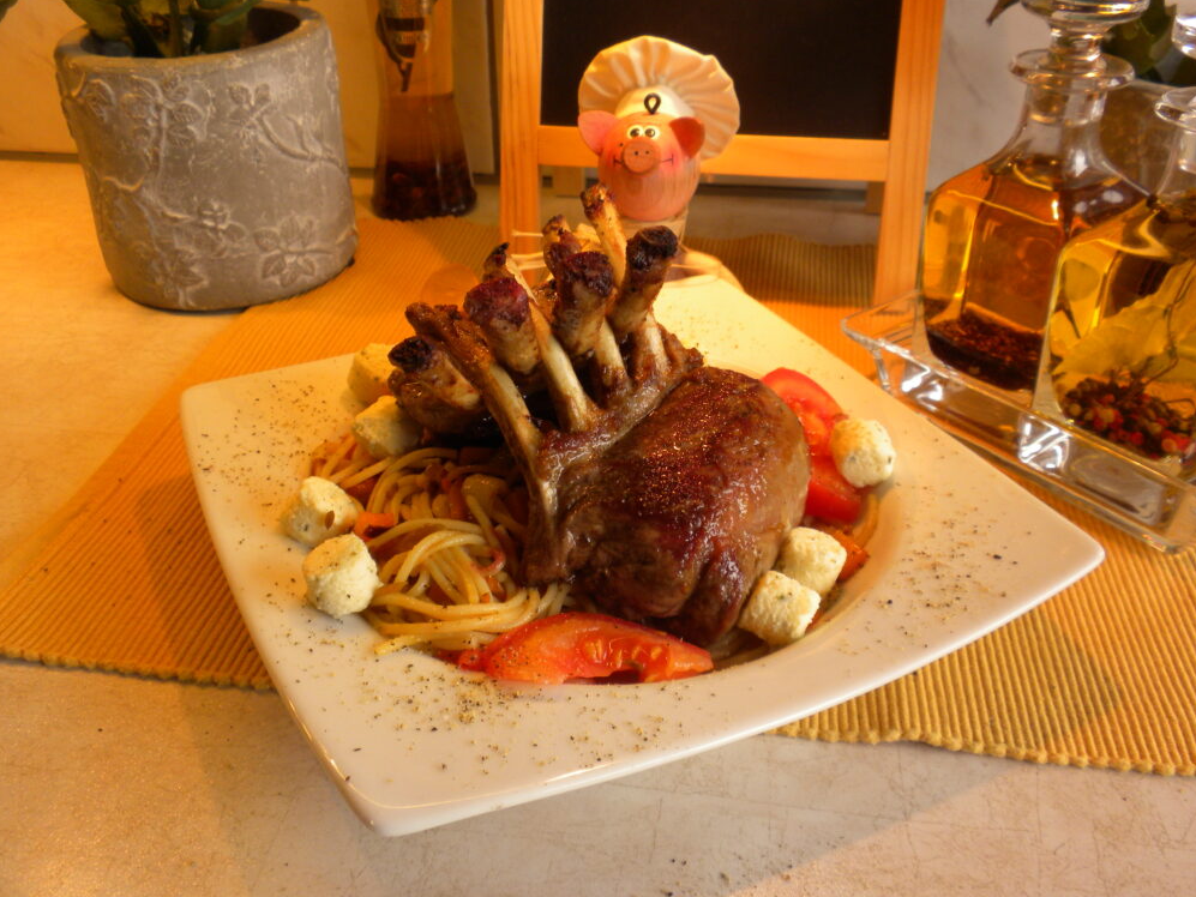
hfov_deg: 49.0
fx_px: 1313
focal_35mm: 38
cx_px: 605
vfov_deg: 37.7
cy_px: 446
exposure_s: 1/66.1
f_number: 3.5
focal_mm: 6.6
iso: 100
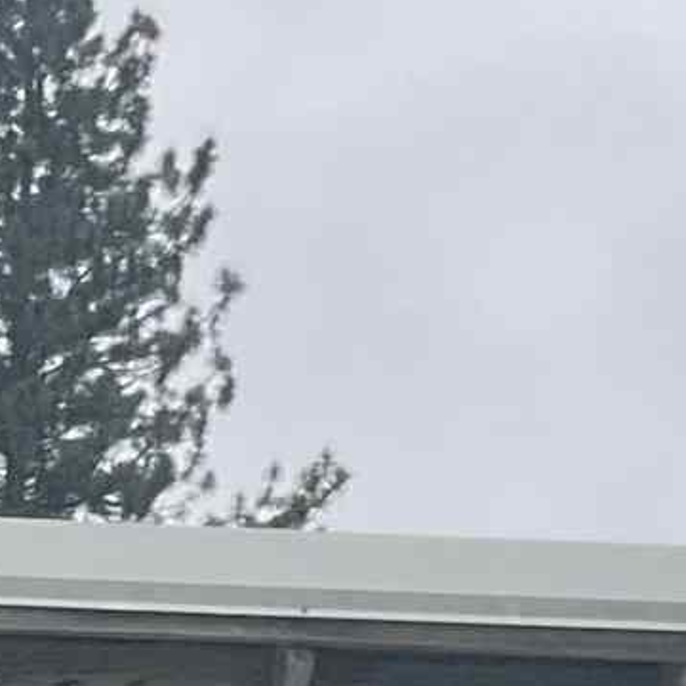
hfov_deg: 7.9
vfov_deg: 7.3
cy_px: 1824
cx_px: -105
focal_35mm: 219
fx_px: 4910
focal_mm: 3
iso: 16
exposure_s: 1/997
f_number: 1.8
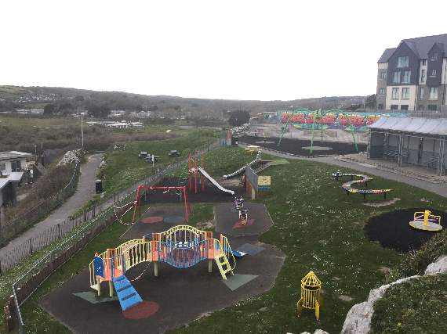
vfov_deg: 45.4
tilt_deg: -11.1
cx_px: 224
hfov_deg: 58.4
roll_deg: -1.9
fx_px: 400
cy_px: 167
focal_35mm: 31
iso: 32
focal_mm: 3.3
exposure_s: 1/100
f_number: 2.4
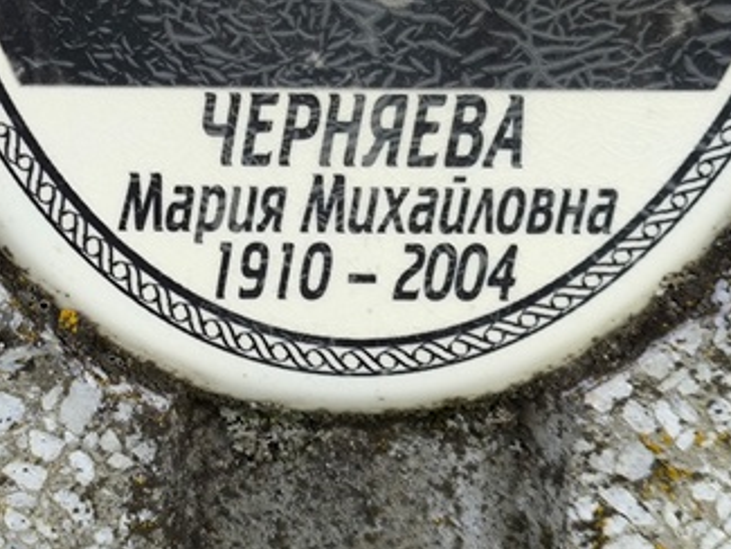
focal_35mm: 123
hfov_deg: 16.0
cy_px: 202
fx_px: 2598
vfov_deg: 12.0
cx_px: 206
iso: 50
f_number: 1.7
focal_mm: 4.71
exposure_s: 1/143
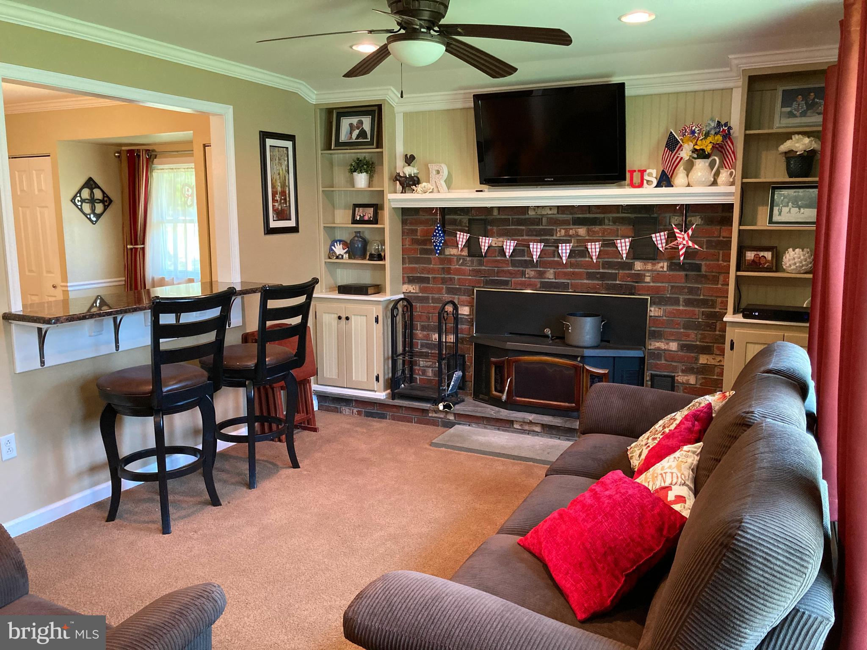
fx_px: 701
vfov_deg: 49.7
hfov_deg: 63.4
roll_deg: +0.0
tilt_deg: -8.7
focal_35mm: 28
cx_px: 434
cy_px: 325
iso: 320
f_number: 1.8
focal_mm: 3.99
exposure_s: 1/60
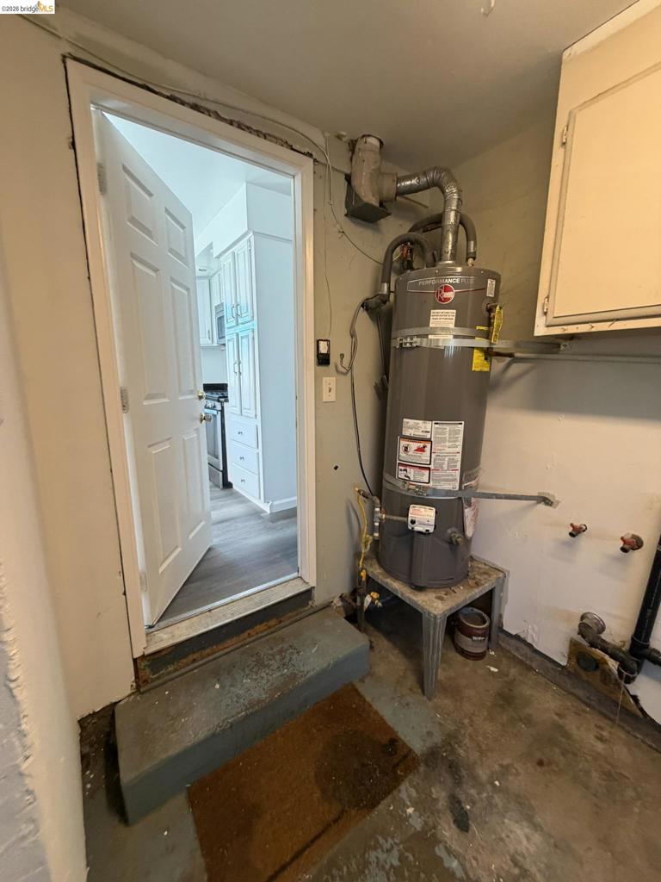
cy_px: 441
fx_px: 356
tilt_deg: -10.4
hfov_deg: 85.7
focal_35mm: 14
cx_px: 330
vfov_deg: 102.1
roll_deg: -0.1
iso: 320
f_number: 2.2
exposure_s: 1/60
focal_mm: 2.22
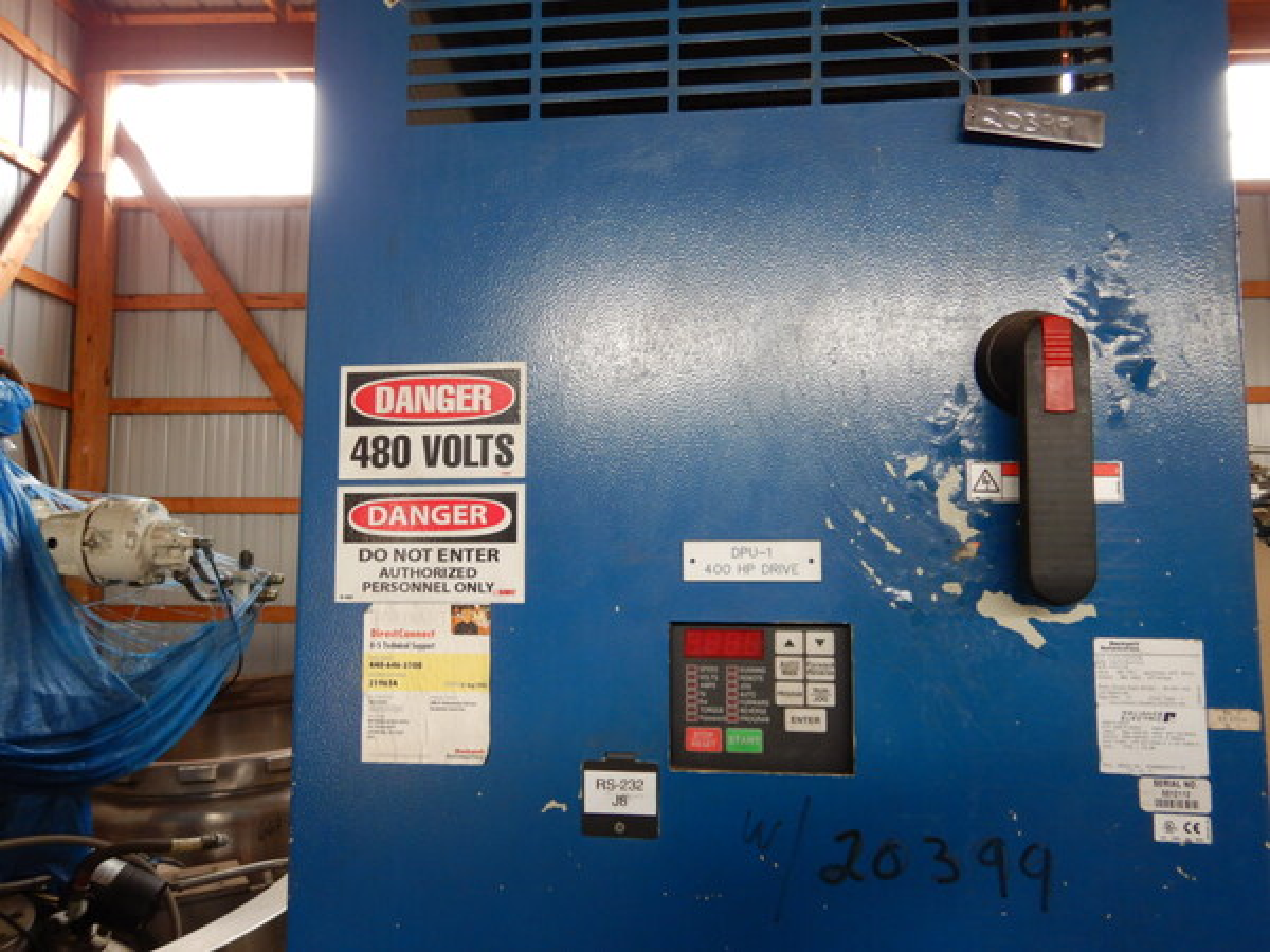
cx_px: 635
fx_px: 881
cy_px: 476
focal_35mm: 24
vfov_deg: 56.8
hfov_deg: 71.6
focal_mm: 4.3
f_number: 2.8
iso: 200
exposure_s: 1/30
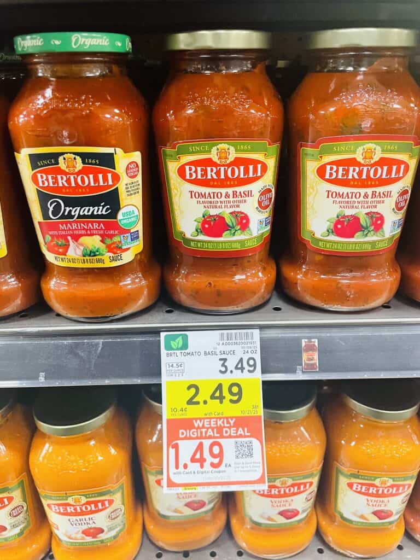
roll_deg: +1.5
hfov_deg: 53.1
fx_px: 421
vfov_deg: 67.3
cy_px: 280
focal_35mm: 26
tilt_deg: -24.8
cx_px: 210
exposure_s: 1/60
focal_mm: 4.2
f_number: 1.6
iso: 400
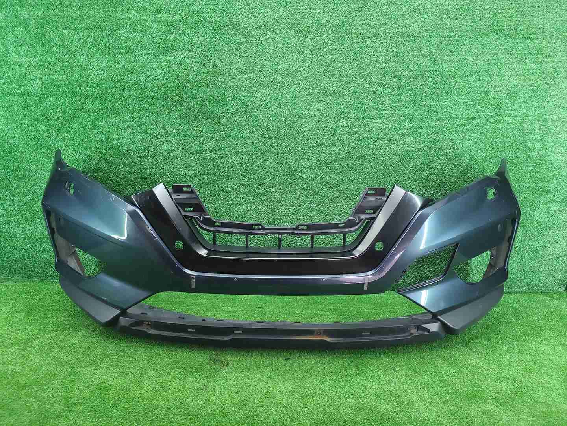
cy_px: 213
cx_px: 284
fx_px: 426
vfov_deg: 53.1
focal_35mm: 26
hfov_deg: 67.3
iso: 297
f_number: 1.8
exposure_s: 1/50
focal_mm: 5.4
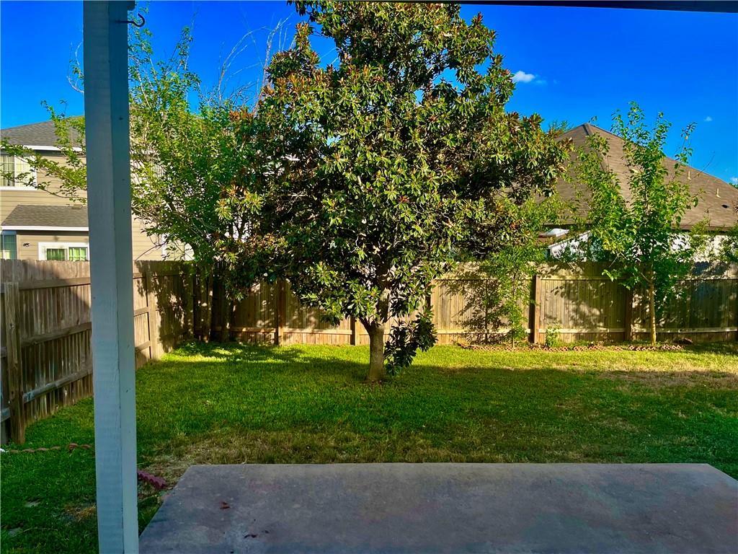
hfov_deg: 67.3
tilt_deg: -3.9
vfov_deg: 53.1
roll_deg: +0.2
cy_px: 277
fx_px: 554
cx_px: 369
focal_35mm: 26
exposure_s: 1/1066
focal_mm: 5.1
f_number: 1.6
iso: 50
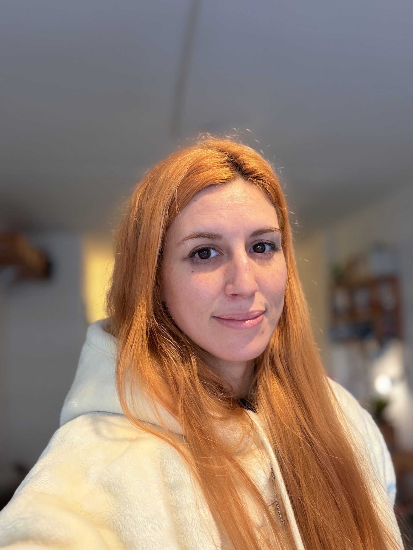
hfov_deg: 46.8
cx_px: 206
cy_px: 275
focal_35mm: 30
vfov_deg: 60.0
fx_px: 477
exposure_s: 1/60
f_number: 1.9
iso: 100
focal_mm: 2.71
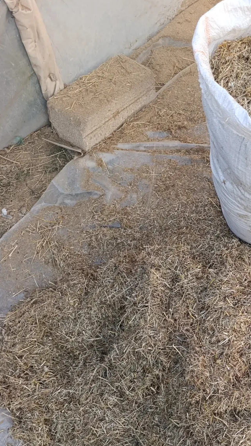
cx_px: 213
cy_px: 269
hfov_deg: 32.5
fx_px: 414
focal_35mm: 35
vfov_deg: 56.2
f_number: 1.6
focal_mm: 6.14
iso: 80
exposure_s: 1/100
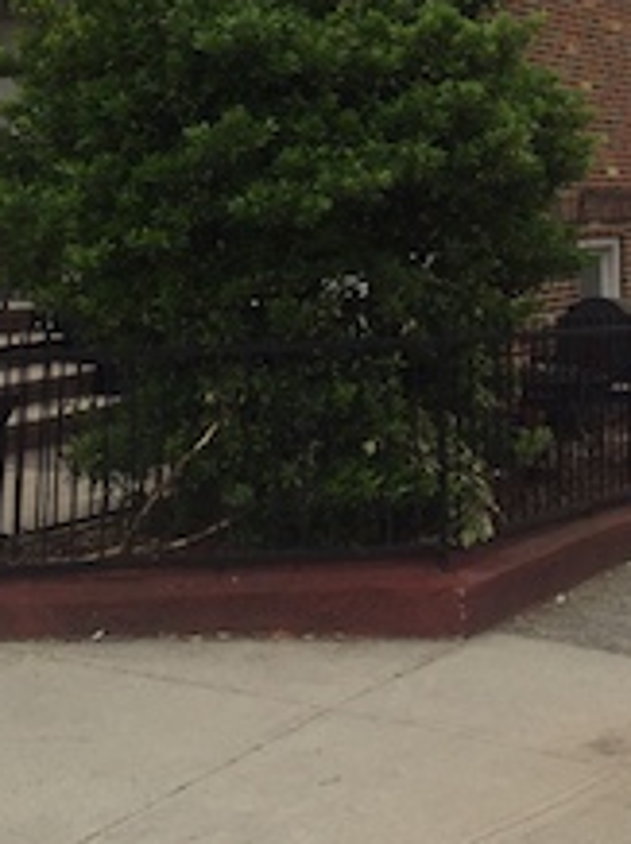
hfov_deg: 22.3
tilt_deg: +7.3
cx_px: 577
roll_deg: +0.0
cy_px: -43
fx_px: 1559
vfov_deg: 28.1
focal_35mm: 64
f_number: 2.2
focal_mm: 4.15
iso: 32
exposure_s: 1/488
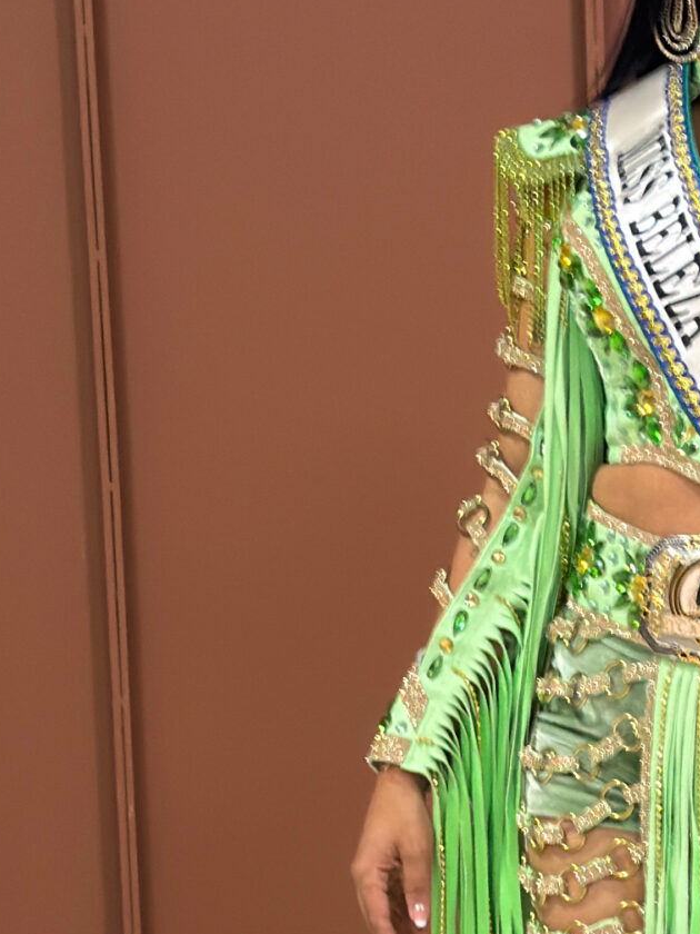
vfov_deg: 15.3
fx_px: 3451
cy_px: 719
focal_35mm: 128
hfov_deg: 11.4
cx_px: 801
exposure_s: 1/60
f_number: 1.78
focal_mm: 6.76
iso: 200
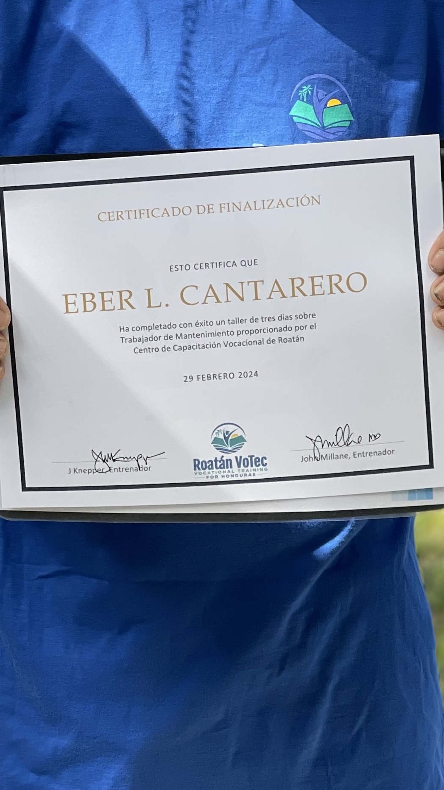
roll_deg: -0.7
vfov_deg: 14.1
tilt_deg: -8.9
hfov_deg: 8.0
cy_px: 51
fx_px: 3161
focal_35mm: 151
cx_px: 217
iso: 25
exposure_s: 1/121
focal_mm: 7.5
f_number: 2.2
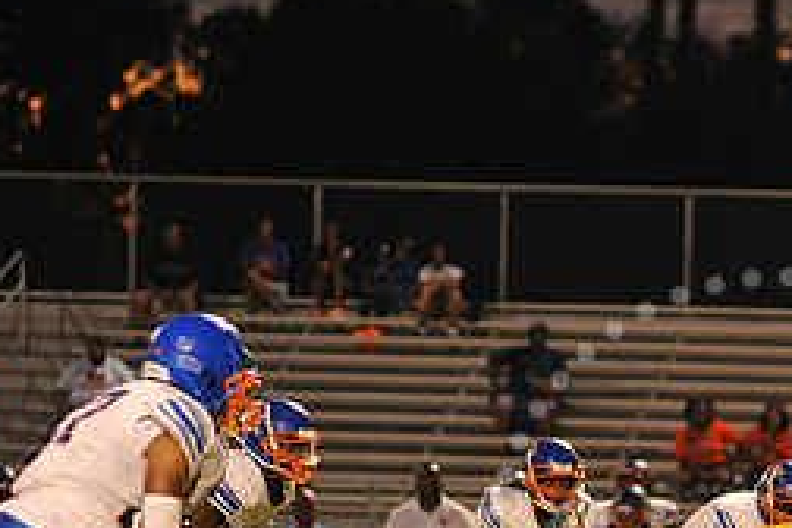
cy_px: 566
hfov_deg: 5.3
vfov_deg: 3.5
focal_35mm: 391
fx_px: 8601
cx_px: 783
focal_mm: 170
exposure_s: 1/250
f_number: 4
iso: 2000
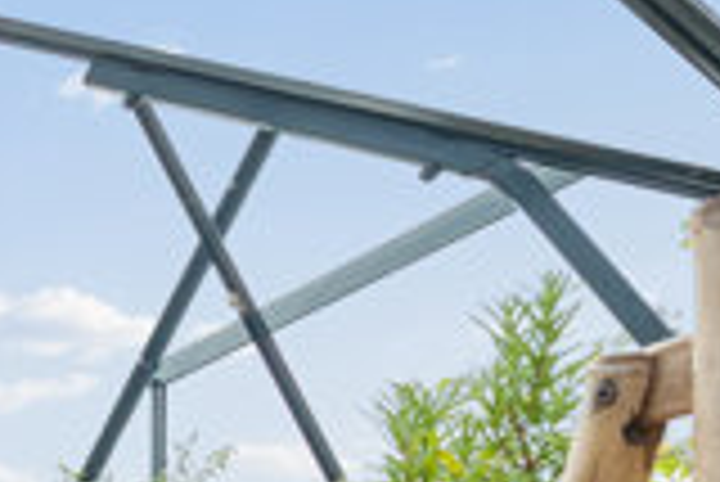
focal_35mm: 85
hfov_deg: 16.5
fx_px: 1702
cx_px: -806
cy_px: 966
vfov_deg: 13.7
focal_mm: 17
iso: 320
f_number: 10
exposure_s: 1/200
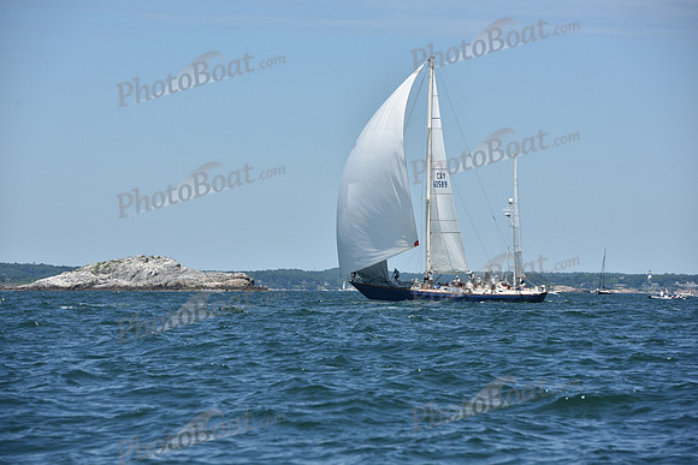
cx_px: 349
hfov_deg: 10.3
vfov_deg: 6.9
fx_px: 3879
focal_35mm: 200
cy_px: 232
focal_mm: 200
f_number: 9
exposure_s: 1/1000
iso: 250
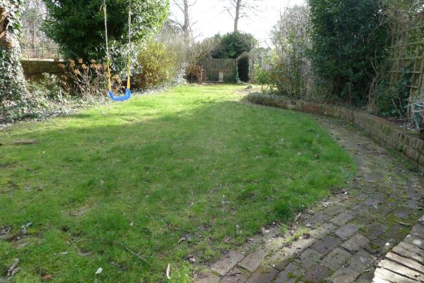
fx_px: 283
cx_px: 212
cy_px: 142
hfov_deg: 73.7
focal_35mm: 24
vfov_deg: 53.2
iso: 80
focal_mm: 5.1
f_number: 2.8
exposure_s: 1/125
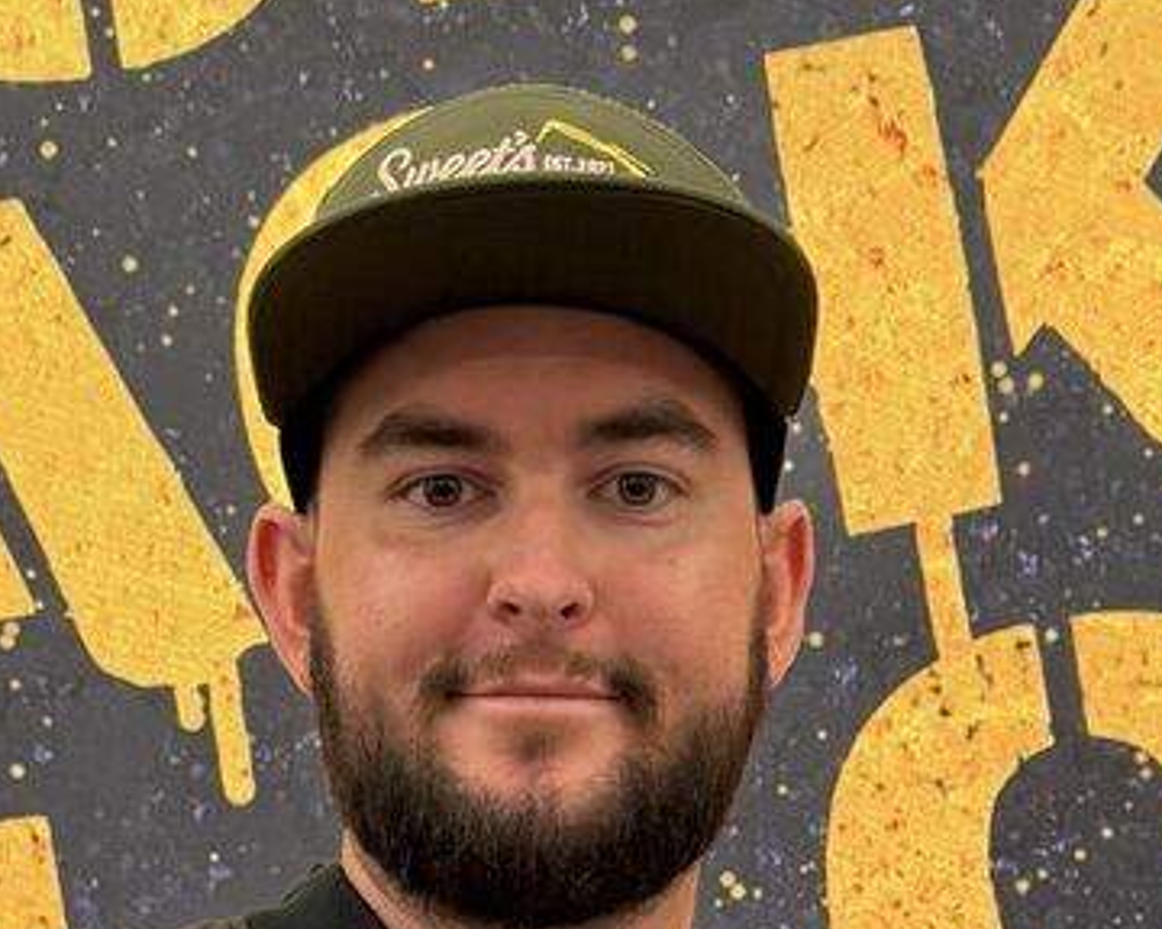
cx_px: 581
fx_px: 3130
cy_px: 1471
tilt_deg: +6.5
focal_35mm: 91
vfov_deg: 15.4
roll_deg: +2.3
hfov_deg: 21.0
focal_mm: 6.76
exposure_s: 1/60
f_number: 1.78
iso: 250
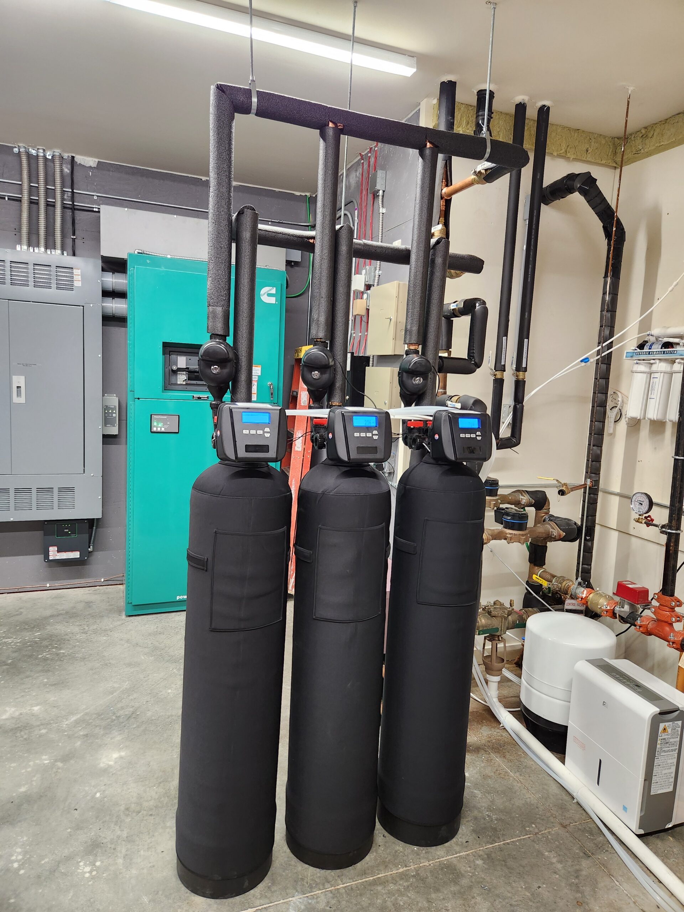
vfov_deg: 73.9
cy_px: 456
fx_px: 606
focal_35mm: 23
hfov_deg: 58.9
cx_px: 342
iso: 320
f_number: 1.8
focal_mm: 5.4
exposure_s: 1/120
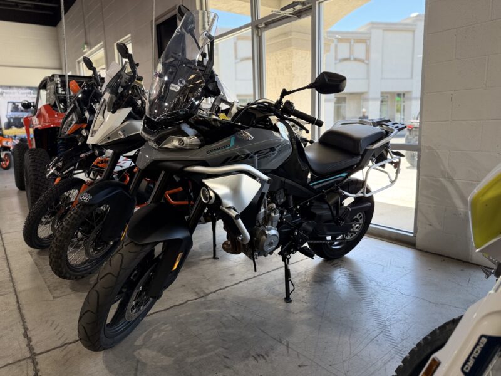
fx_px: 347
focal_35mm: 24
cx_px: 250
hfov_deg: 71.6
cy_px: 188
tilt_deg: -10.6
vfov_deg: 56.8
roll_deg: +1.6
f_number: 1.78
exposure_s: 1/202
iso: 64
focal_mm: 6.76
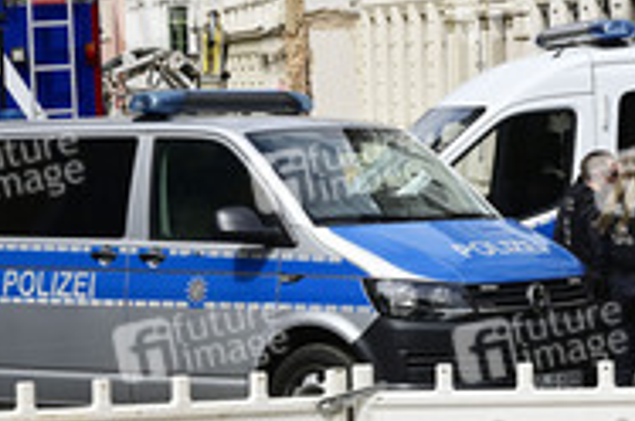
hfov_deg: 12.1
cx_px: 586
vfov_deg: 8.1
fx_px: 2976
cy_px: 88
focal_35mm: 169
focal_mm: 70
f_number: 11
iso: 640
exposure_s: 1/1000
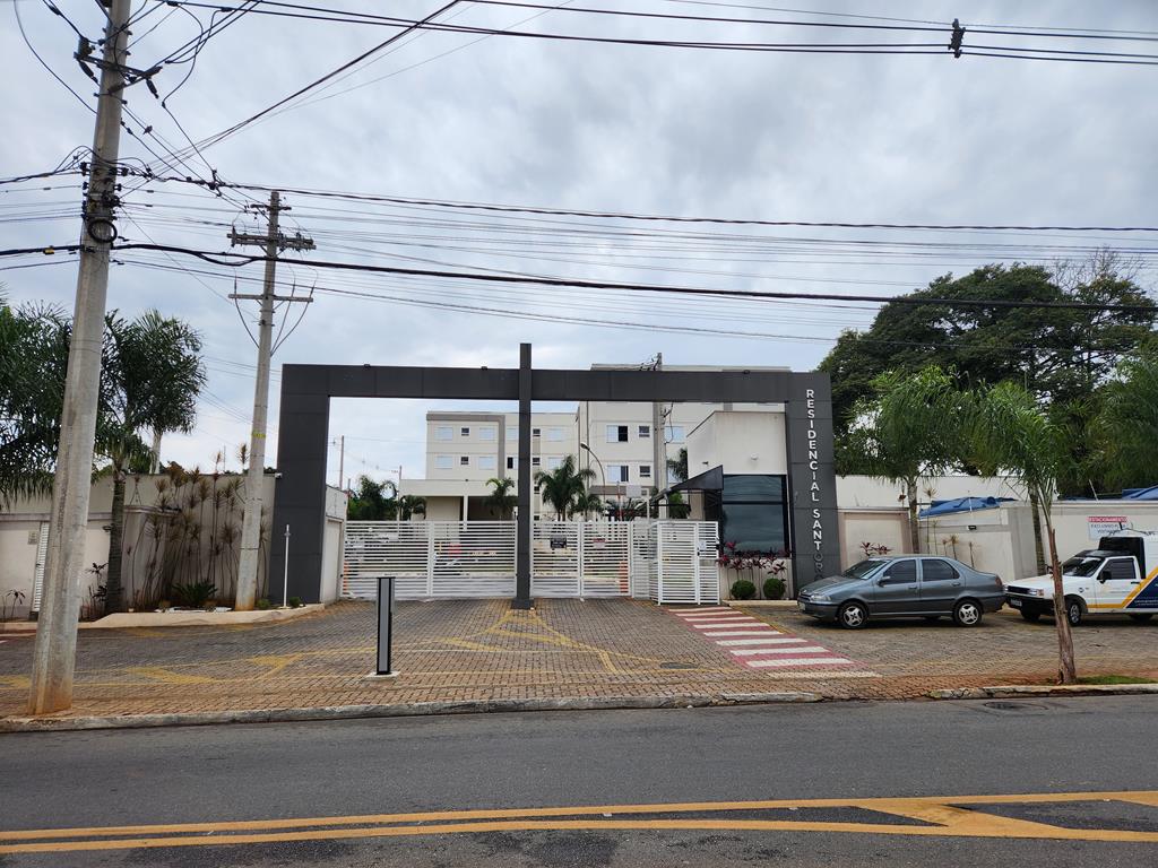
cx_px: 579
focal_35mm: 23
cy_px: 434
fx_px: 769
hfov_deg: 73.9
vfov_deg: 58.9
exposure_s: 1/572
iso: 20
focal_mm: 5.4
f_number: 1.8
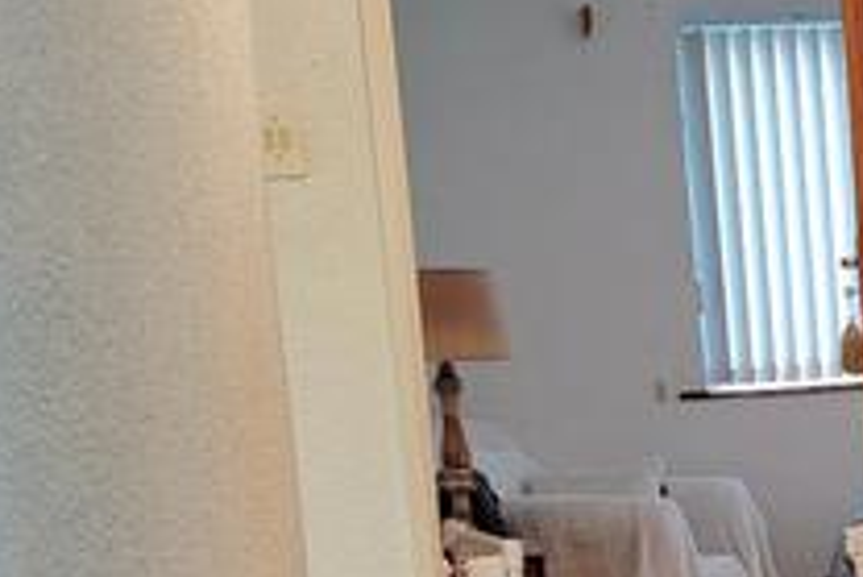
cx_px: 1041
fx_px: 2303
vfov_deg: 14.0
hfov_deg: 19.9
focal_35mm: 96
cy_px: 635
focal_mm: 5.25
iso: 1041
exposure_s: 1/25
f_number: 1.75
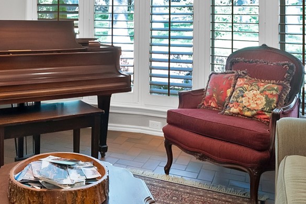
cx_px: 84
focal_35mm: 41
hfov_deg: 46.0
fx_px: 349
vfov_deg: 31.0
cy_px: 14
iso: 2500
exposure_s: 1/13
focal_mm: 12
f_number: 9
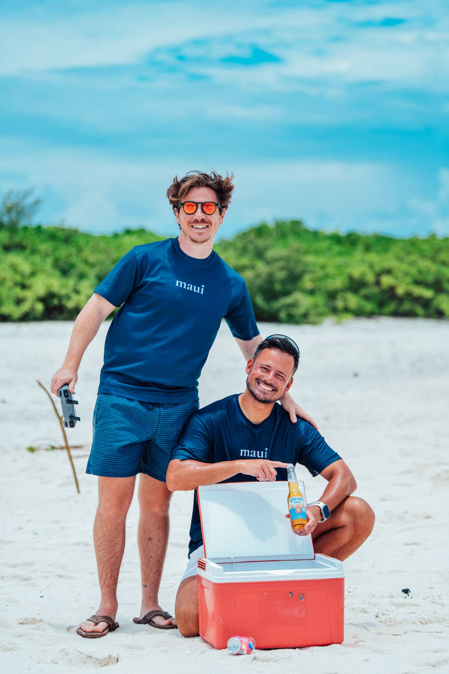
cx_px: 224
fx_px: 1759
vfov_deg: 21.7
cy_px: 337
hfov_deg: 14.5
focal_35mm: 94
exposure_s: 1/2000
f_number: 2.8
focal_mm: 94
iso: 50
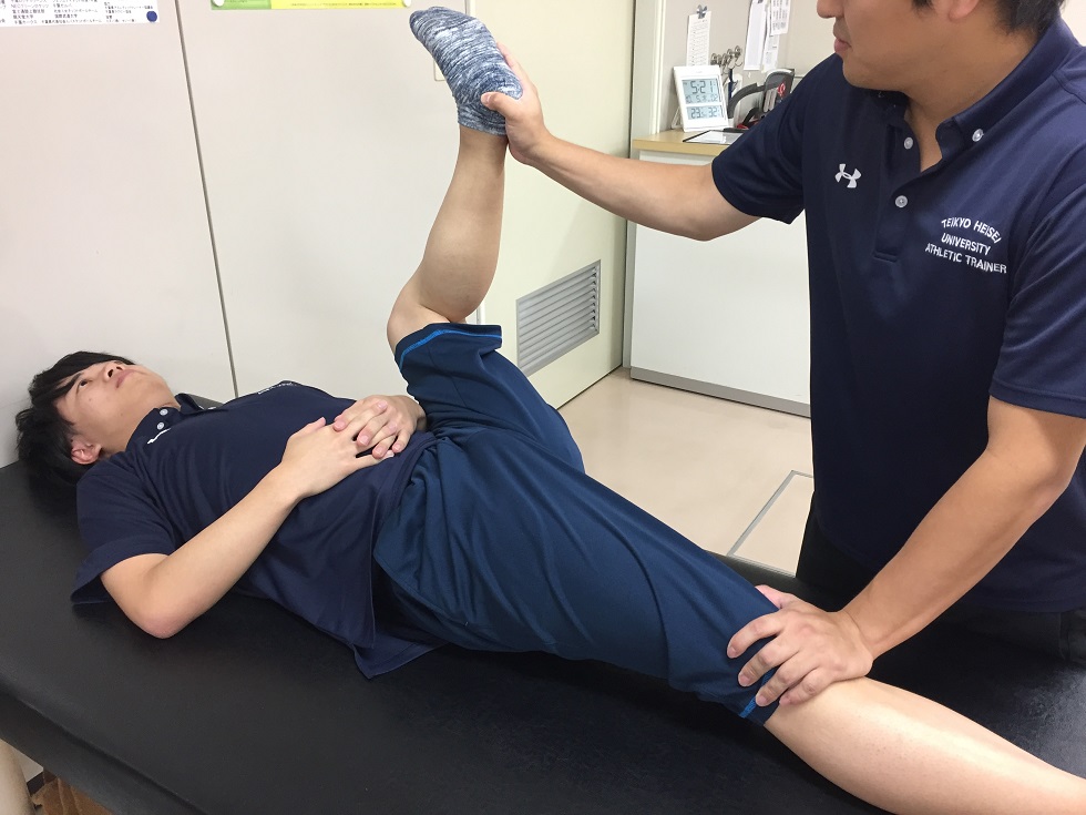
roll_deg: -0.3
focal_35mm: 29
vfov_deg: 48.2
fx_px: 910
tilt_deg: -22.4
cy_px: 408
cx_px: 543
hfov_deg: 61.7
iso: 100
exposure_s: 1/30
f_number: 2.2
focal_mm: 4.15
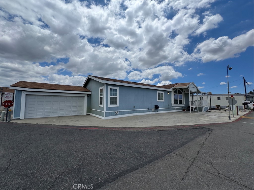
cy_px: 95
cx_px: 127
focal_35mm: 14
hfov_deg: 102.1
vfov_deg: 85.7
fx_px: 103
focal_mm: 2.22
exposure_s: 1/3906
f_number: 2.2
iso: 40
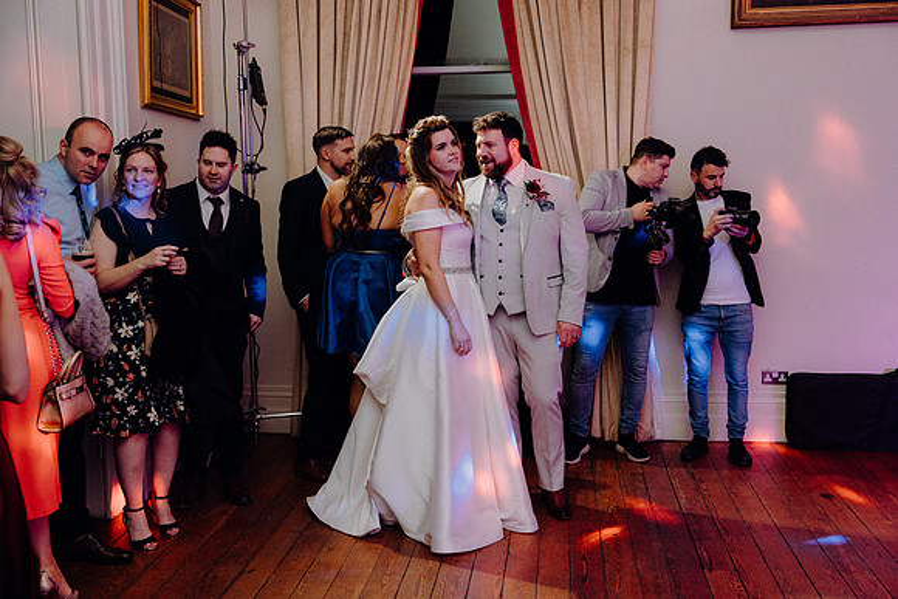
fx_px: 948
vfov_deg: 35.1
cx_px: 449
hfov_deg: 50.7
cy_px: 300
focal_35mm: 38
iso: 2500
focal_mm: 38
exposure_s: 1/160
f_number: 3.5
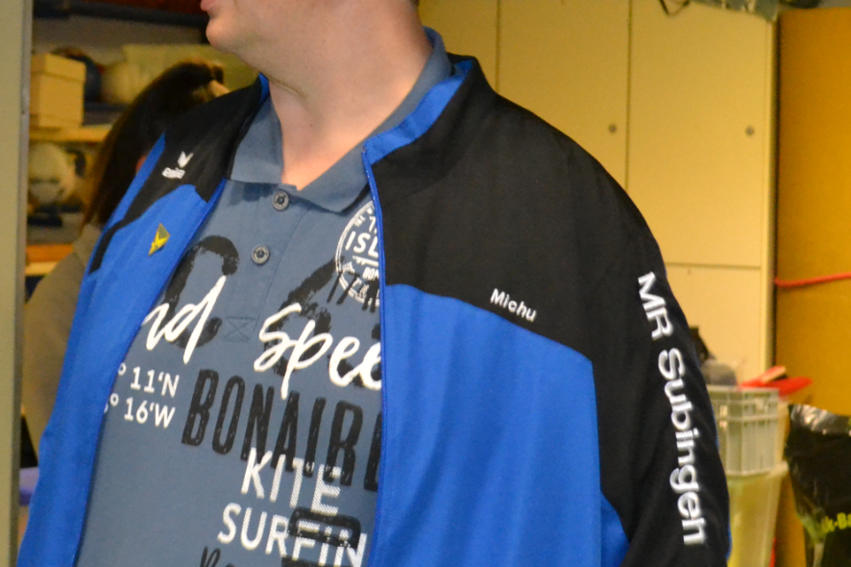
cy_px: 102
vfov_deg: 12.3
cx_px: 177
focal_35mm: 111
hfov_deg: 18.3
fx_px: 2623
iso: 3200
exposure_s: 1/60
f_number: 4.8
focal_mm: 32
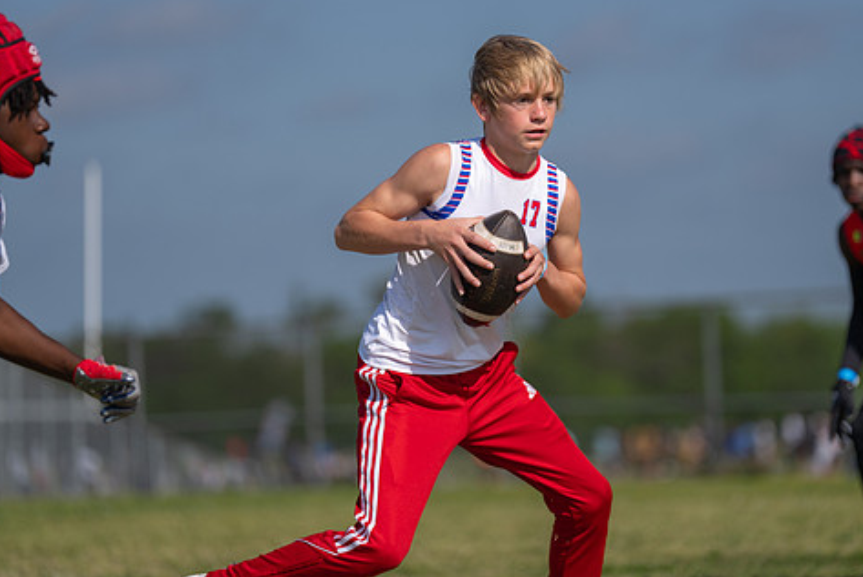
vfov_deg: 6.5
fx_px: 5085
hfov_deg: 9.7
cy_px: 260
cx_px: 504
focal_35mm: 212
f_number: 2.8
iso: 100
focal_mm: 173
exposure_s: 1/3200
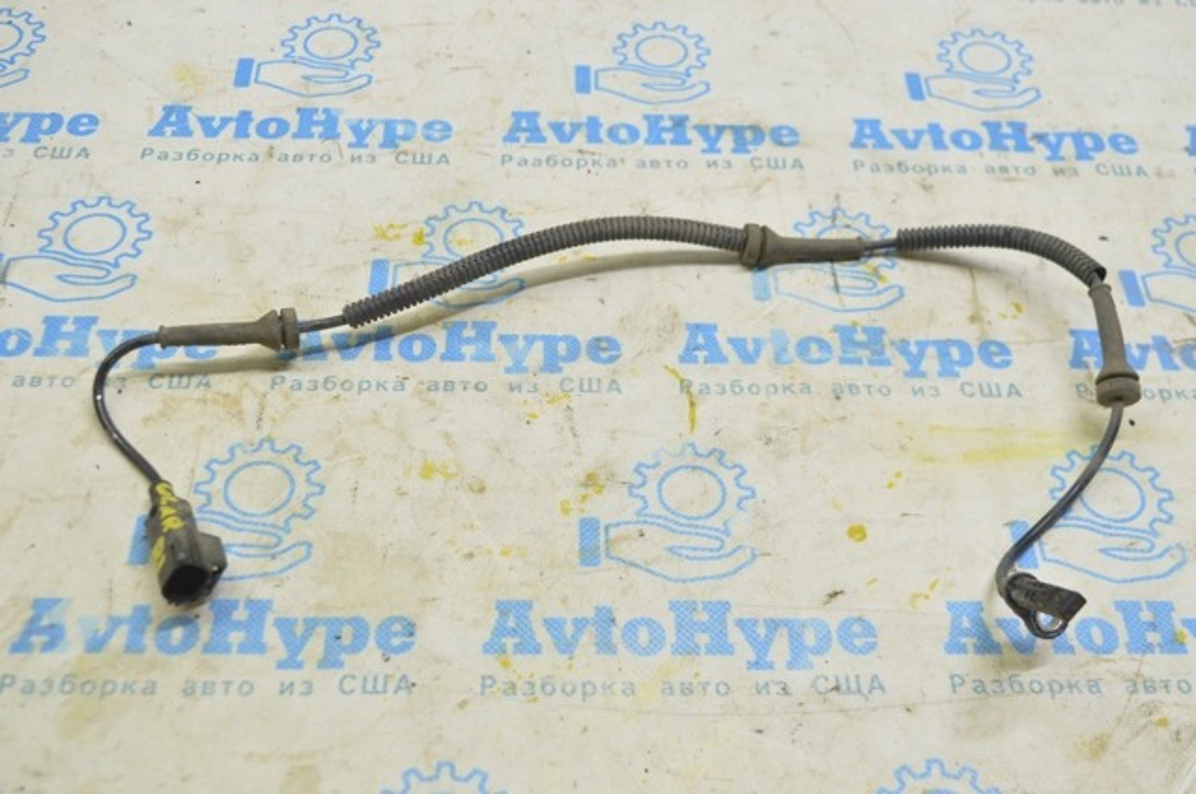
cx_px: 598
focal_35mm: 46
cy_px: 397
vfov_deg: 28.9
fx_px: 1543
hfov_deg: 42.4
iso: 400
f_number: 5.6
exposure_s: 1/20
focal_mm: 31
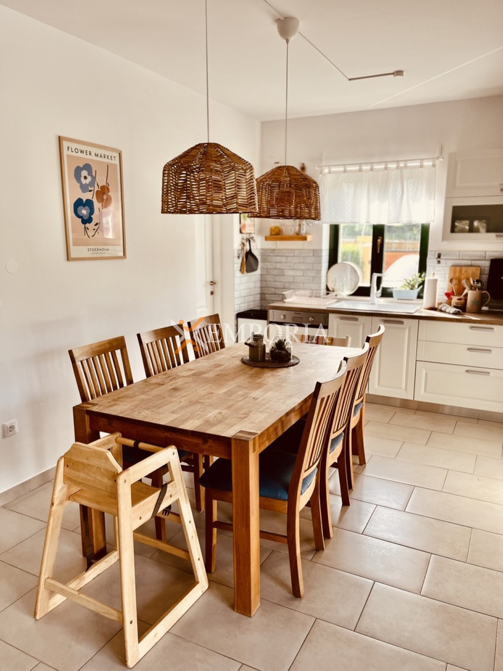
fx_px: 504
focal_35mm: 26
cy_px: 336
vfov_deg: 67.3
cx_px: 252
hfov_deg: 53.1
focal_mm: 5.1
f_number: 1.6
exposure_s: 1/121
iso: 40
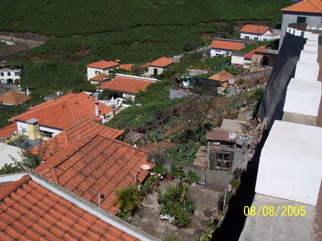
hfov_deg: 49.0
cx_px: 161
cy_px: 120
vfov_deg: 37.7
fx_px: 353
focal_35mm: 38
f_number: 4.8
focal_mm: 8
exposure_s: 1/1000
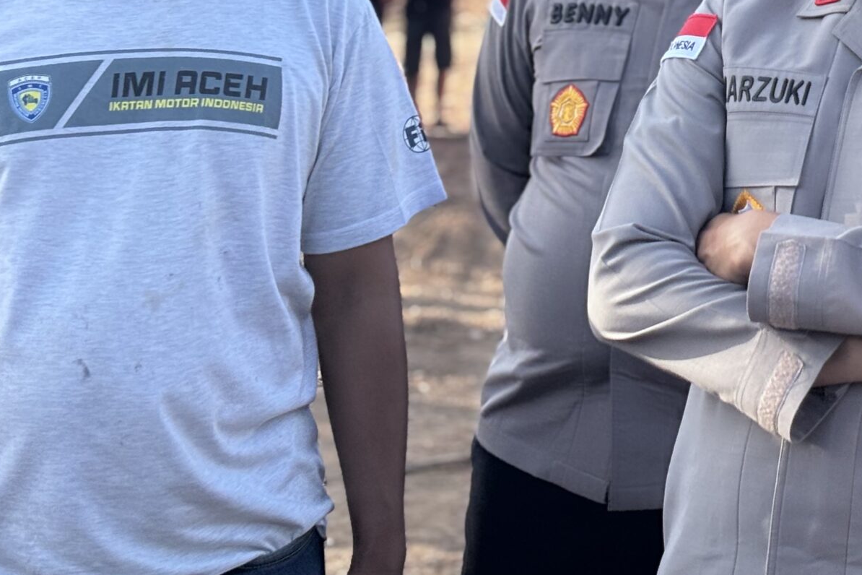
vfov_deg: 11.6
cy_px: -62
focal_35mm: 116
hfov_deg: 17.3
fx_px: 2777
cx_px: 850
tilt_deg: -1.4
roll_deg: -2.3
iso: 32
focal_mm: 5.96
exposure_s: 1/1724
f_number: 1.6
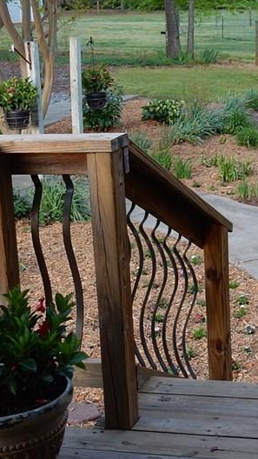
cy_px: 127
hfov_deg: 15.6
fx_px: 924
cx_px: 258
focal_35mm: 76
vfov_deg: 27.6
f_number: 4
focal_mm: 6.4
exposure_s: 1/30
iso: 125
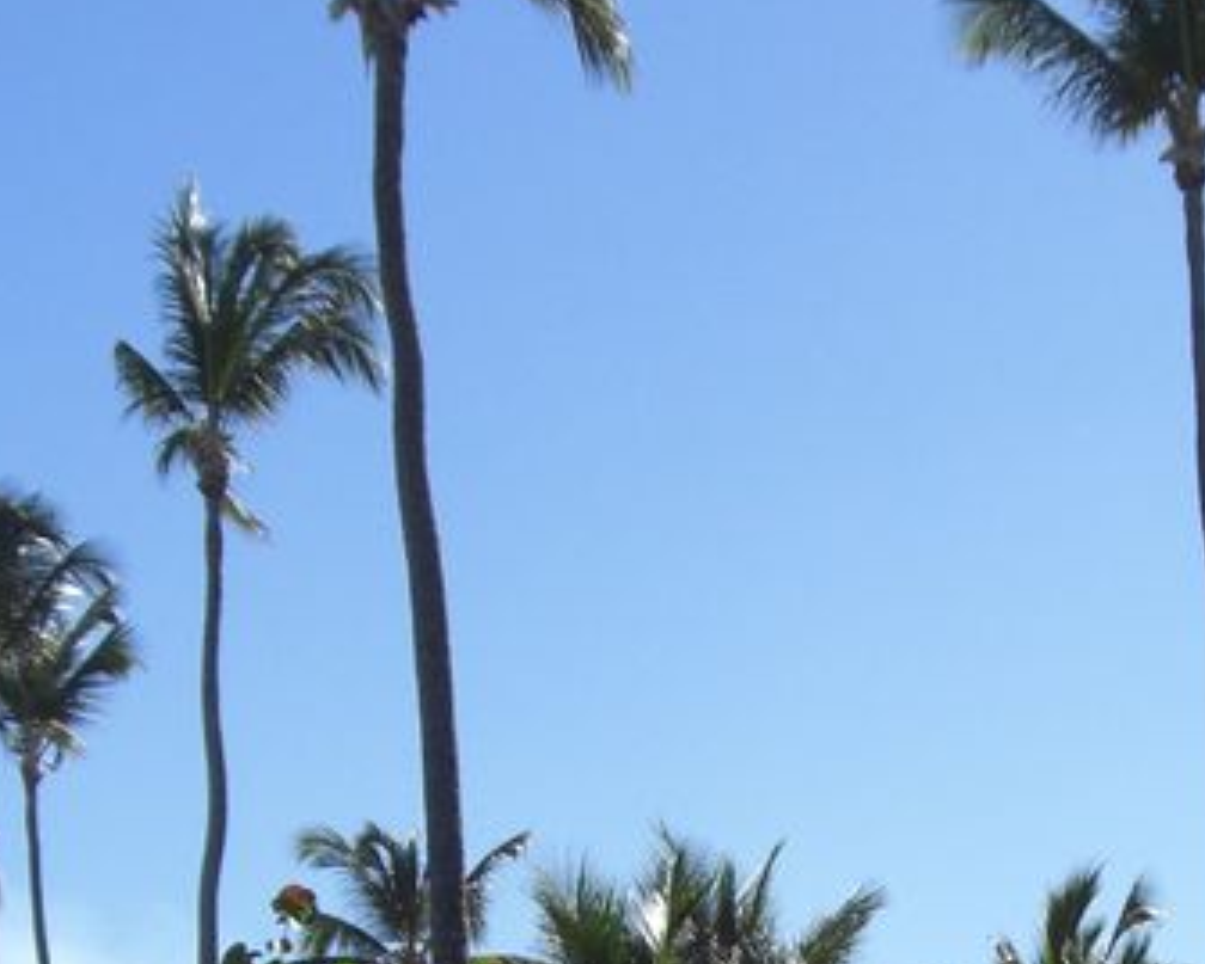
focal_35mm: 113
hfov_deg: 16.8
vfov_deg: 13.3
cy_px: 1104
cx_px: 1004
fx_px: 4031
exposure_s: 1/160
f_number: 8
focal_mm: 6.2
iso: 64
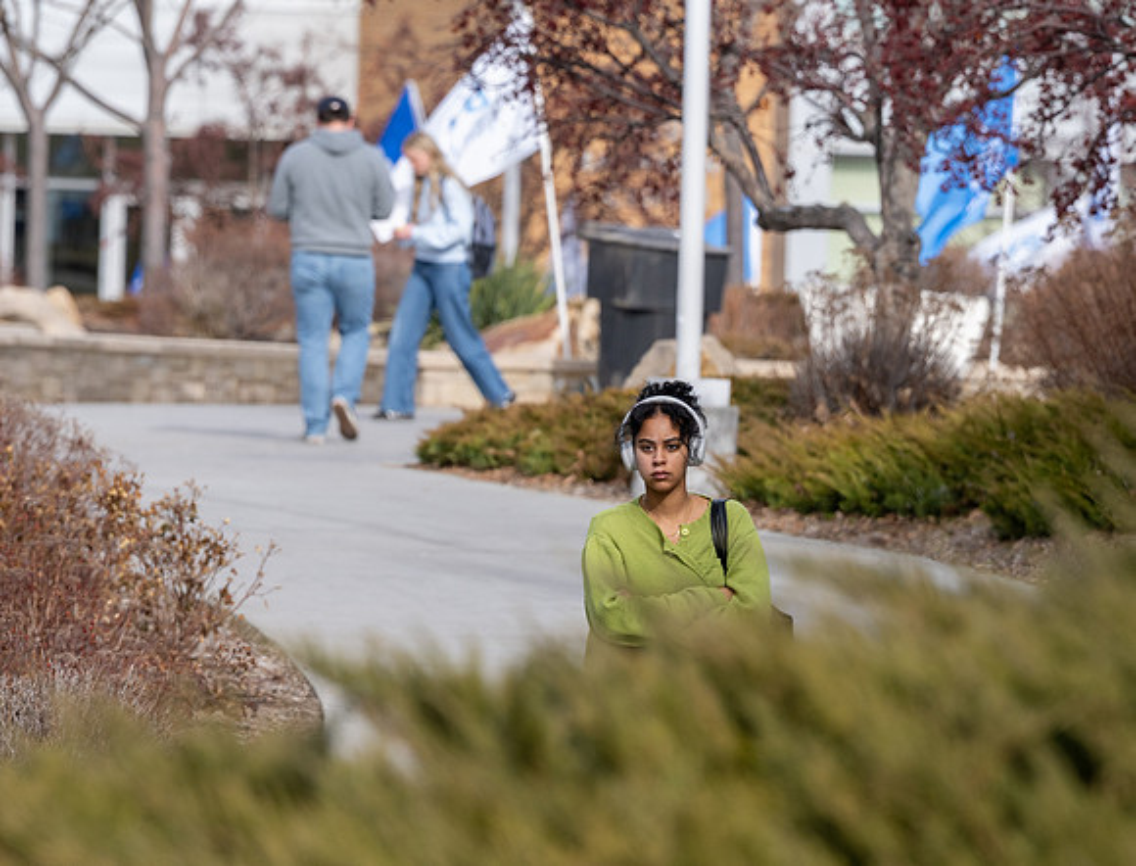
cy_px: 268
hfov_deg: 5.2
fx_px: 12561
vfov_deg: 3.9
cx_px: 635
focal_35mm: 381
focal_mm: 200
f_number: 5
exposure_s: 1/1250
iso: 250
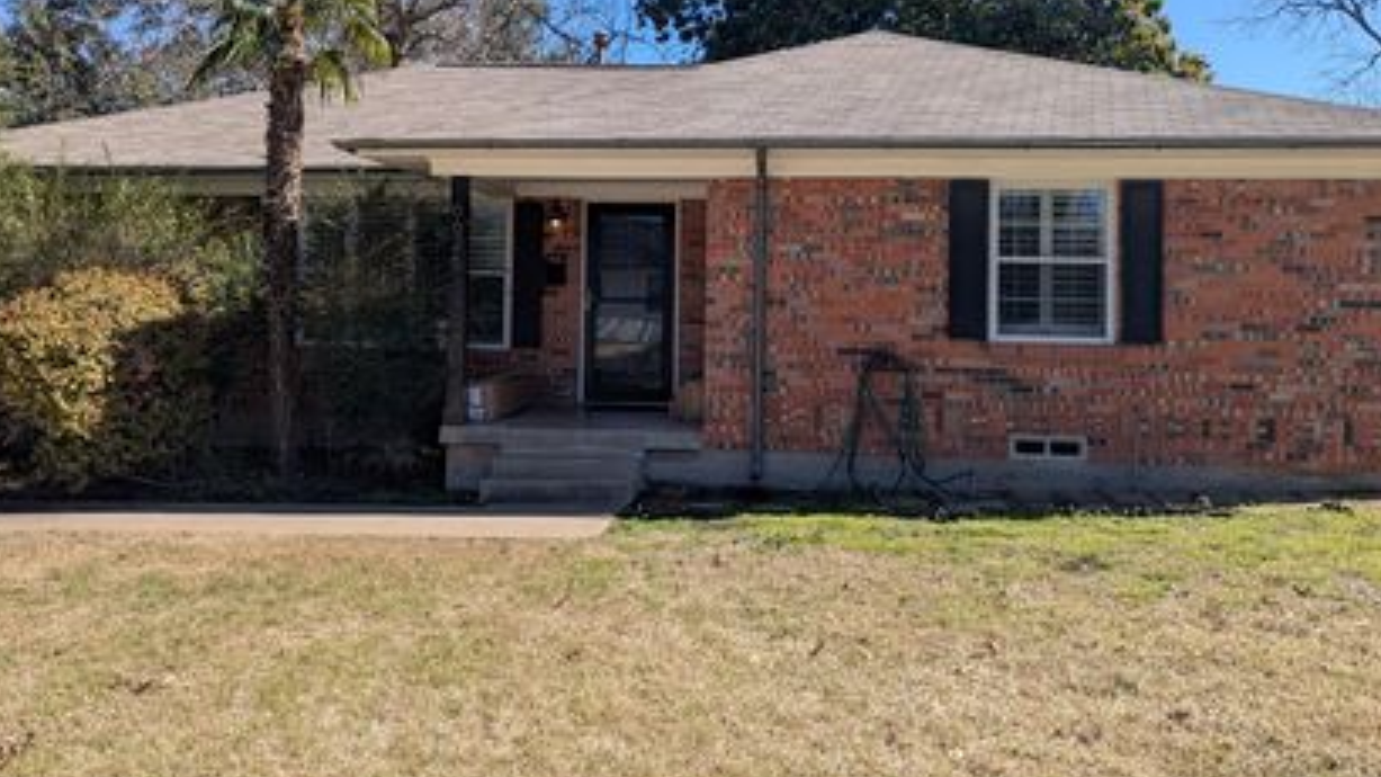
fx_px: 1172
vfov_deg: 36.4
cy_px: 275
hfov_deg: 61.0
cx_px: 662
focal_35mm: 32
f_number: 1.85
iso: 46
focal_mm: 6.81
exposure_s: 1/1529
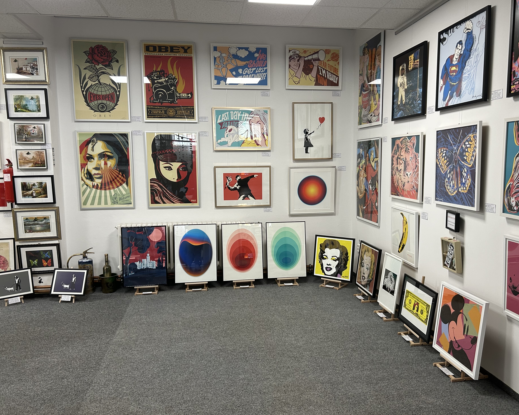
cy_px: 210
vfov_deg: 51.5
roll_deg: +1.0
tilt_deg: -6.8
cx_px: 271
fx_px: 430
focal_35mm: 28
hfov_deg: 62.2
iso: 125
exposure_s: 1/100
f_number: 1.5
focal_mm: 5.7
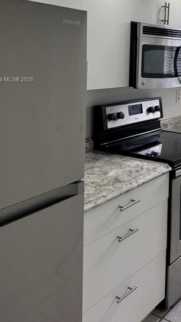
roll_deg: +0.3
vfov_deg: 44.8
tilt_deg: -2.6
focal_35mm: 44
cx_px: 154
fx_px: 375
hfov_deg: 26.4
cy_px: 80
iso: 50
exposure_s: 1/120
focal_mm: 6.76
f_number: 1.78
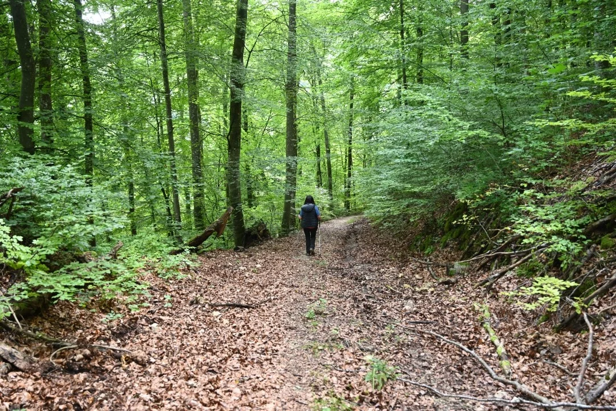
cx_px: 308
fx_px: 556
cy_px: 206
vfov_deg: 40.5
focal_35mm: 32
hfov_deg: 58.0
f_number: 4
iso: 1100
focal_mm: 32.5
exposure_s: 1/125
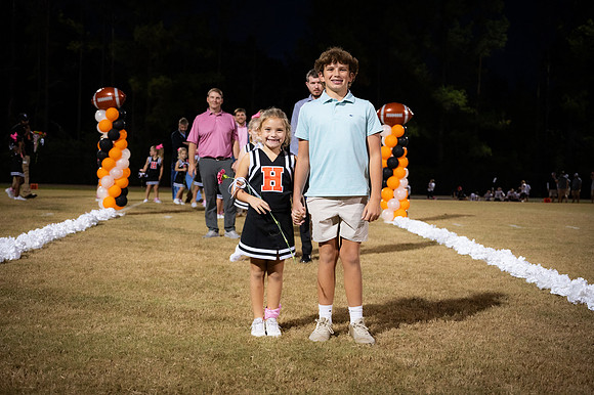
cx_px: 297
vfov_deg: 27.0
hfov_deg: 39.6
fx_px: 824
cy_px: 198
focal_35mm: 50
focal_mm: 50
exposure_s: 1/250
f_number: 4
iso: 3200
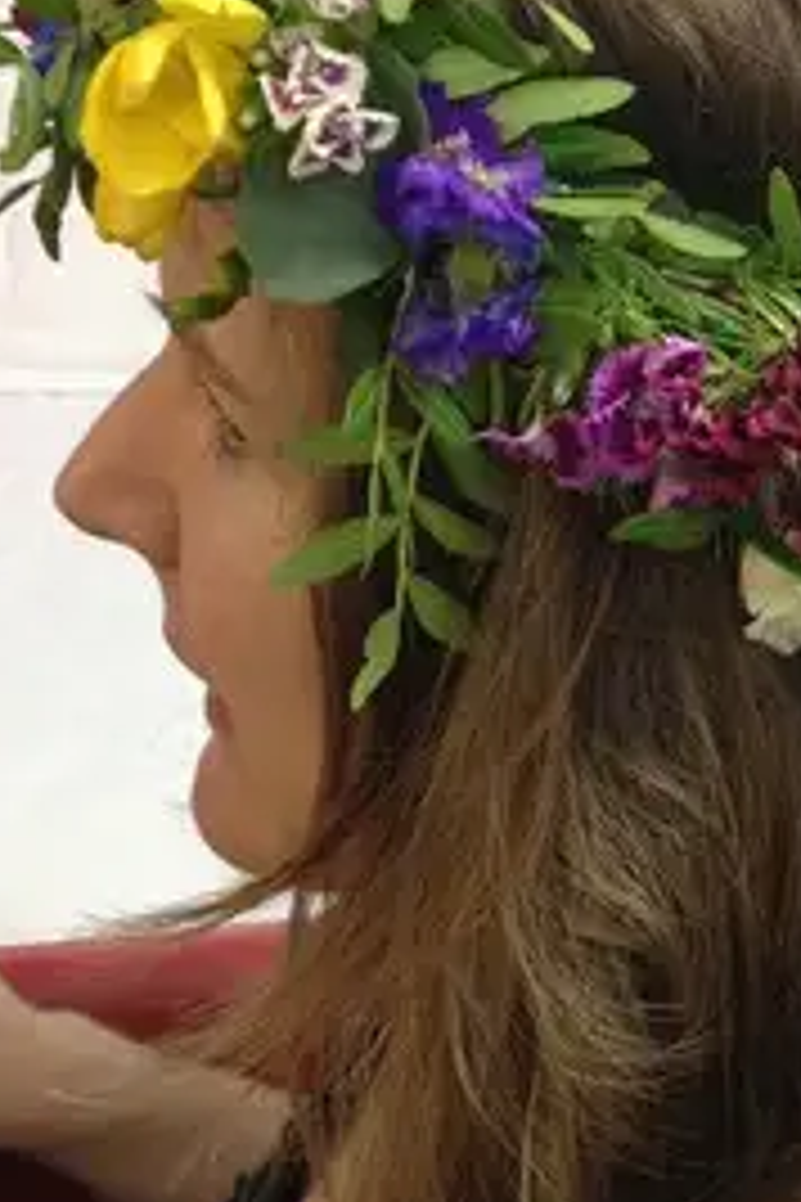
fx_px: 2536
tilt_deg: -23.8
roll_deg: -5.1
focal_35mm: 76
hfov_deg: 17.7
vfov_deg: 26.6
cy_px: 506
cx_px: 706
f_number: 2.4
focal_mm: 4.28
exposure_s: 1/20
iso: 125
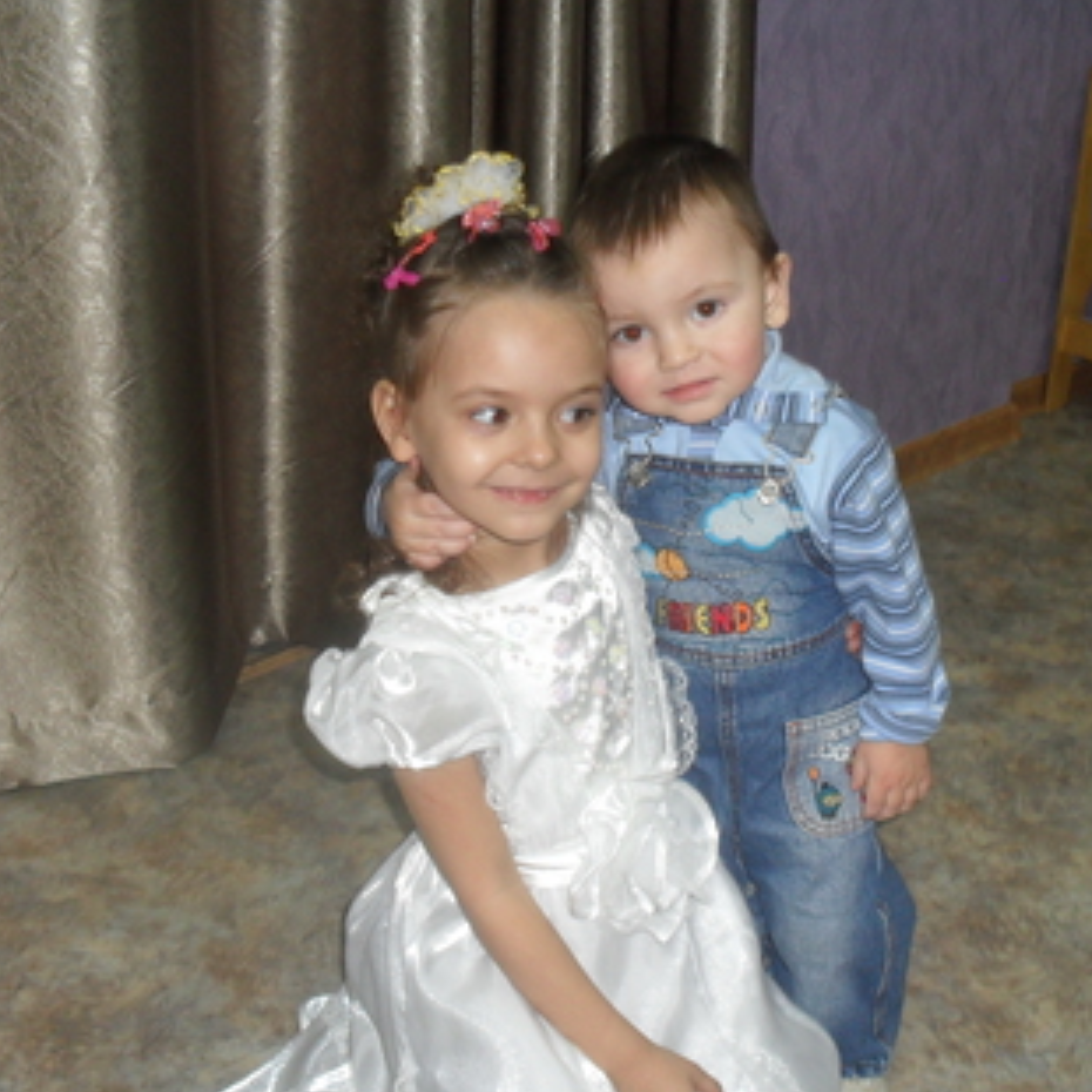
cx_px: 729
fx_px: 1606
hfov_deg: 37.1
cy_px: 528
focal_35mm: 45
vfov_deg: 37.5
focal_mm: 6.3
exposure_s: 1/45
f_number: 3.2
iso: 200
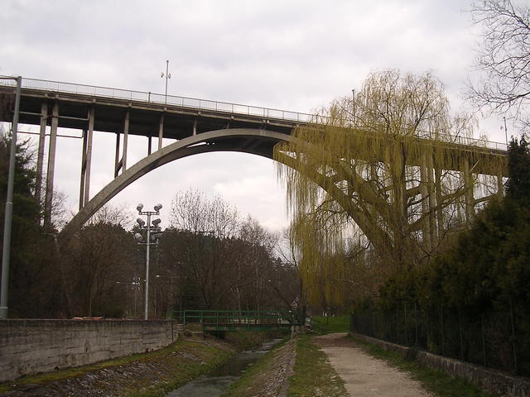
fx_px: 582
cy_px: 198
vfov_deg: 37.7
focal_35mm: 38
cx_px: 265
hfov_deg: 49.0
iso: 100
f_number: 2.8
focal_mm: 5.8
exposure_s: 1/302
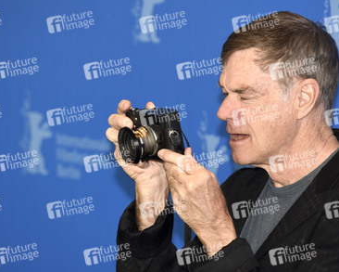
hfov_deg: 5.9
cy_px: 138
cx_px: 176
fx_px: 3302
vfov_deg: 4.7
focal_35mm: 329
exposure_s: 1/400
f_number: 3.5
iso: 640
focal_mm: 190
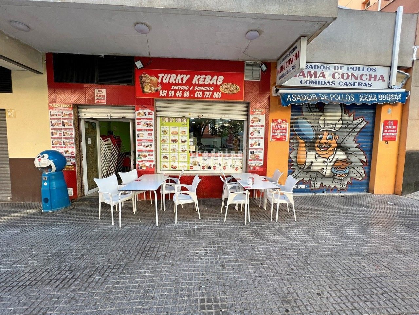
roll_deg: -0.3
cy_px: 158
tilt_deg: -5.1
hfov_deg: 106.2
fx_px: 157
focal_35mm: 13
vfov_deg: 89.9
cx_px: 210
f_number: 1.8
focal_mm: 1.57
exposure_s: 1/99
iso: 50
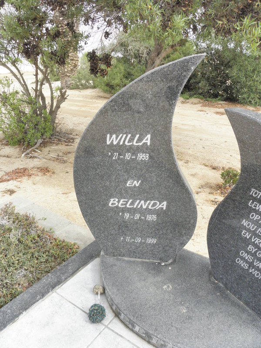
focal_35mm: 27
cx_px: 130
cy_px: 174
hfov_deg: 51.4
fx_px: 271
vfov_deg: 65.3
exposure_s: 1/400
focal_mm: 4.83
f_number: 5.6
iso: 200
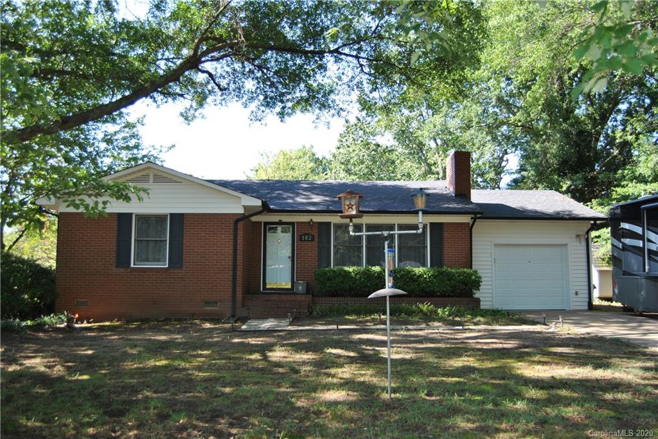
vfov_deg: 38.4
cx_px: 329
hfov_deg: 55.1
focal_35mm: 34
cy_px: 220
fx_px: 631
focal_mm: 23
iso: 100
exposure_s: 1/125
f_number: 3.8
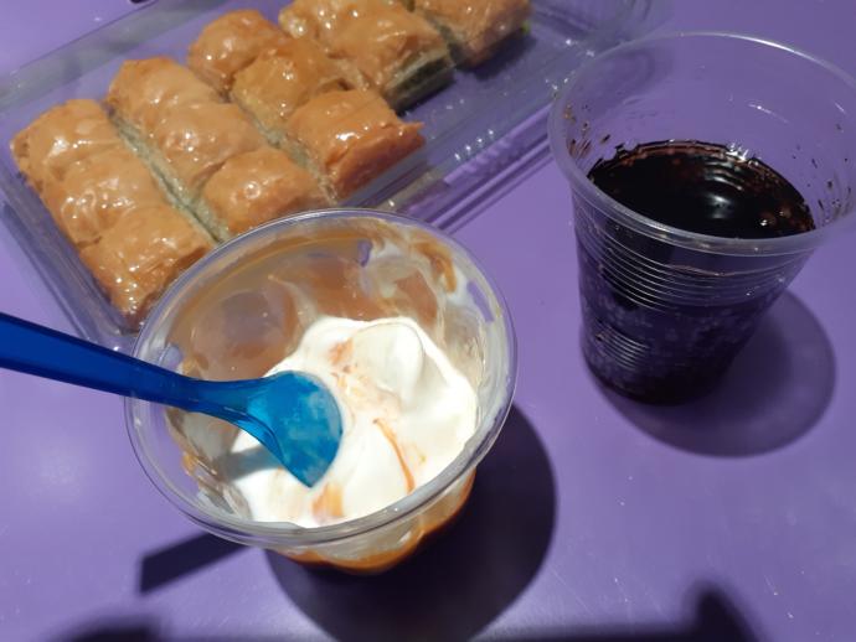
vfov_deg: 51.4
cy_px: 321
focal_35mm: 27
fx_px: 668
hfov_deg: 65.3
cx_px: 428
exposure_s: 1/50
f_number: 1.9
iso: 100
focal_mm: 3.6
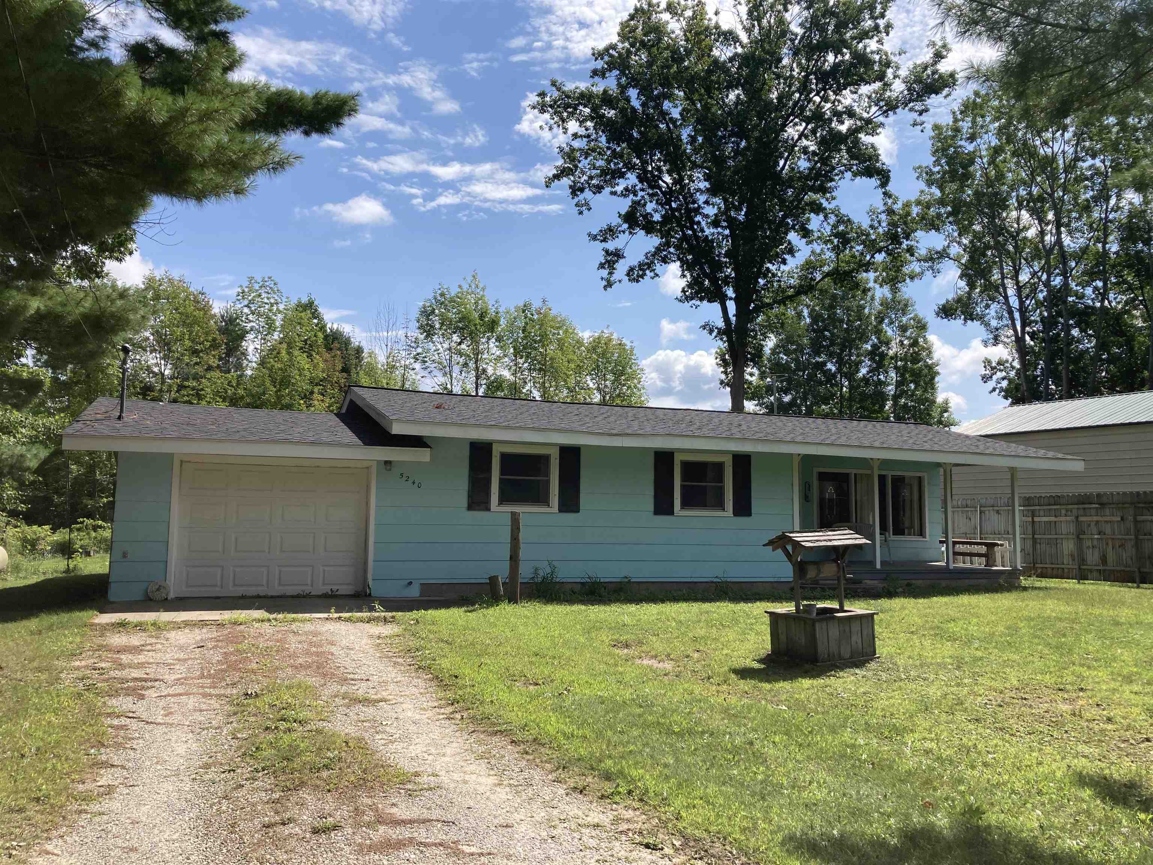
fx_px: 933
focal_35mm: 28
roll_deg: -1.2
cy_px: 432
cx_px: 576
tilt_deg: +5.9
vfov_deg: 49.7
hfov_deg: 63.4
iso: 20
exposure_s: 1/2433
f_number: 1.8
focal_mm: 3.99
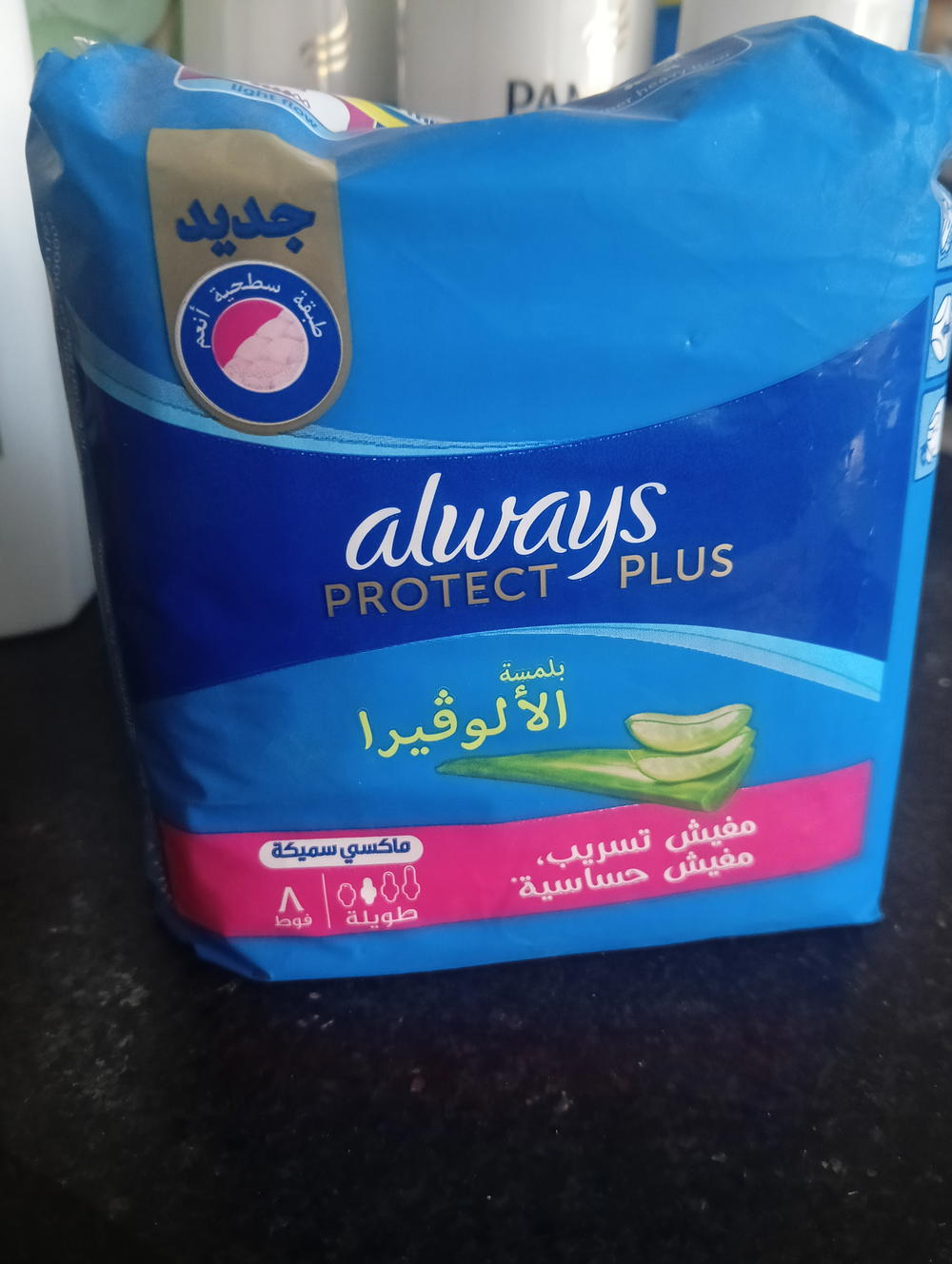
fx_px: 951
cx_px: 476
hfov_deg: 53.2
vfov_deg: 67.2
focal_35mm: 26
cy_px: 632
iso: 2000
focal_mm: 4.05
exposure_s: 1/16.7
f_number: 1.8
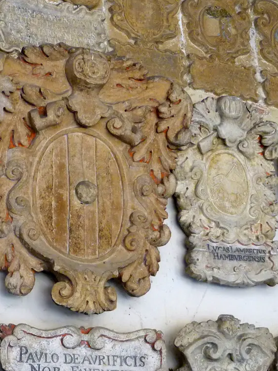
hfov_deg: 14.8
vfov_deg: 19.8
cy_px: 252
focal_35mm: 99
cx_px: 55
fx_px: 1061
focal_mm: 9
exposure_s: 1/40
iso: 250
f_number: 3.9
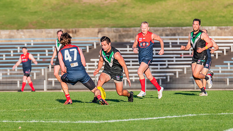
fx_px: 3255
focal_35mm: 527
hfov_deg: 4.1
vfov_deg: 2.3
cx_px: 94
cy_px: 82
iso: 800
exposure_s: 1/1600
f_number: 8
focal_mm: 420
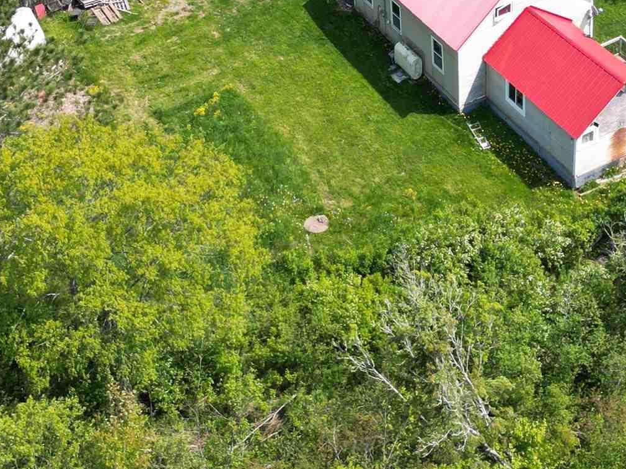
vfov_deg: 18.6
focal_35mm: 73
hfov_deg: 26.4
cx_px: 452
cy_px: -162
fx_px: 1320
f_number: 1.7
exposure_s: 1/1500
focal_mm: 6.72
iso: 100
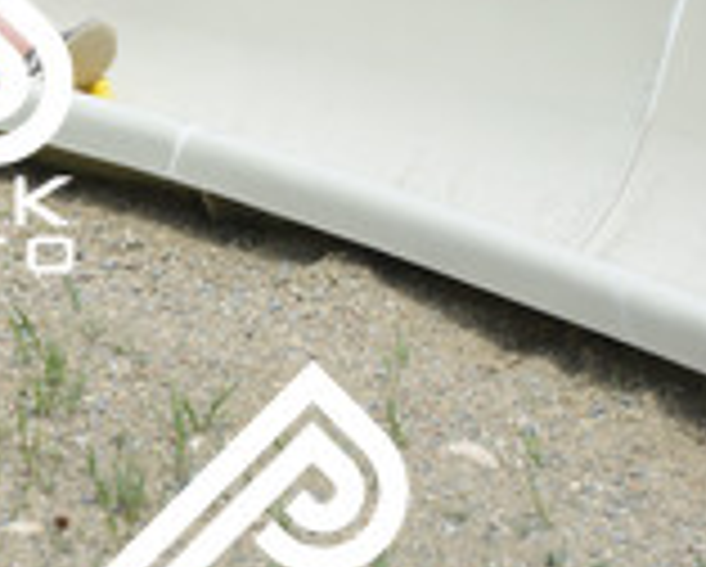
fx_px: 9749
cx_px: -63
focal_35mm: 466
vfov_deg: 3.3
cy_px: 83
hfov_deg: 4.1
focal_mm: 195
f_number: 6.3
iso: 280
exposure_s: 1/640
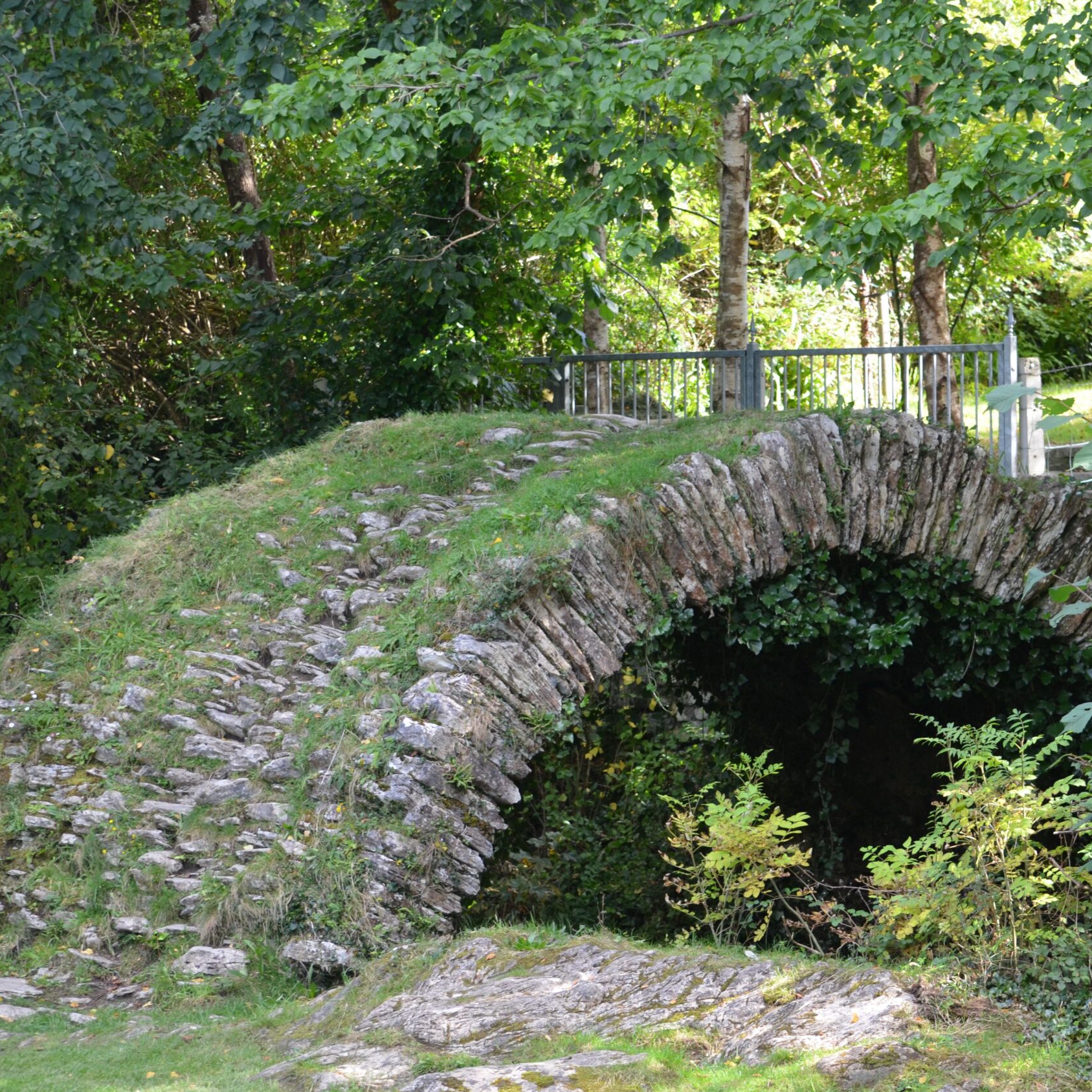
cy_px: 544
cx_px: 731
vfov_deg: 12.6
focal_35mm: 139
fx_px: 4961
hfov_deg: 12.5
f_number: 5.6
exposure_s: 1/125
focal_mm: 72
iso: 320
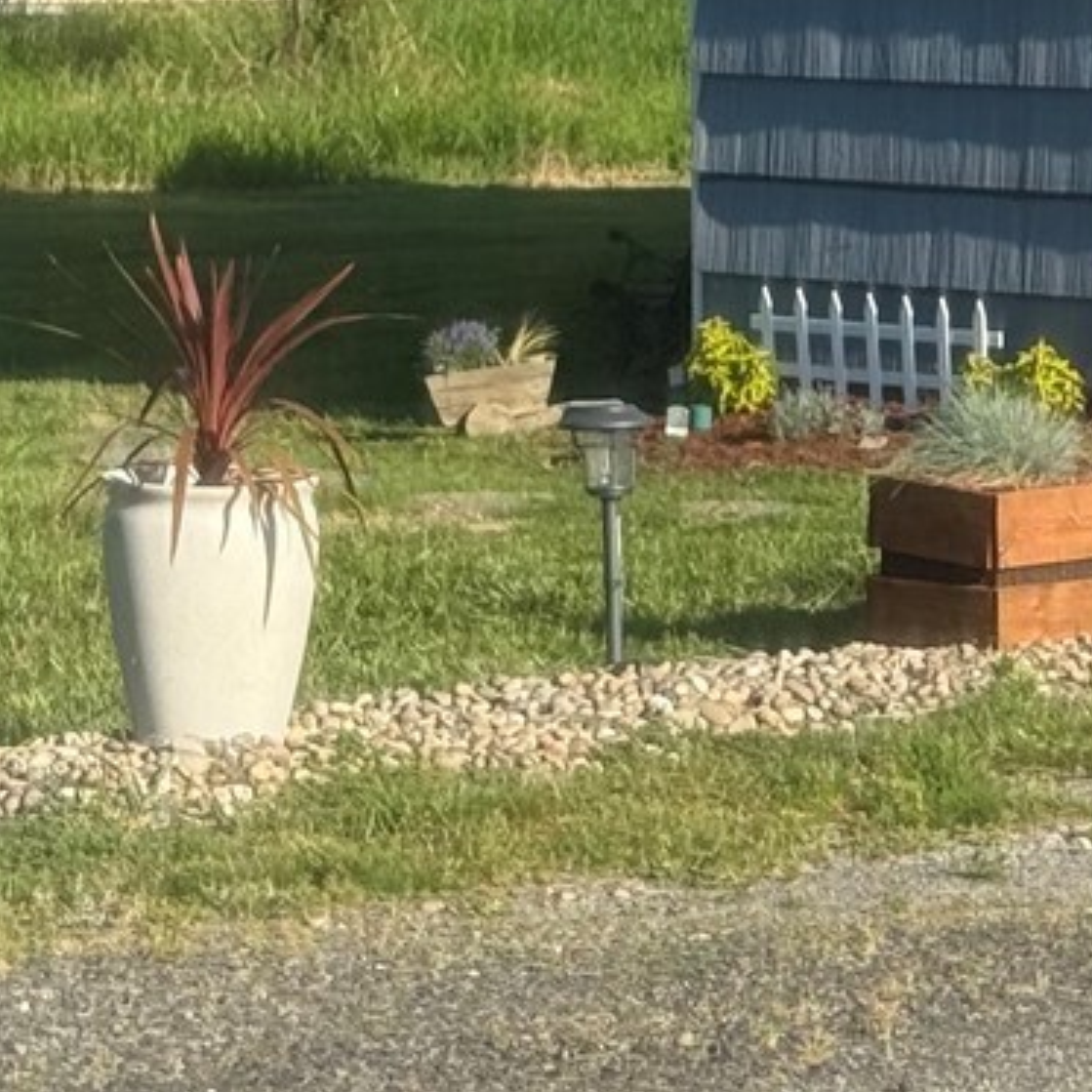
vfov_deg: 9.6
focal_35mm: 182
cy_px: 559
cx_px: 1370
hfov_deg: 9.5
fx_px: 6496
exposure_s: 1/3226
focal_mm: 6.76
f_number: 1.78
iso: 64
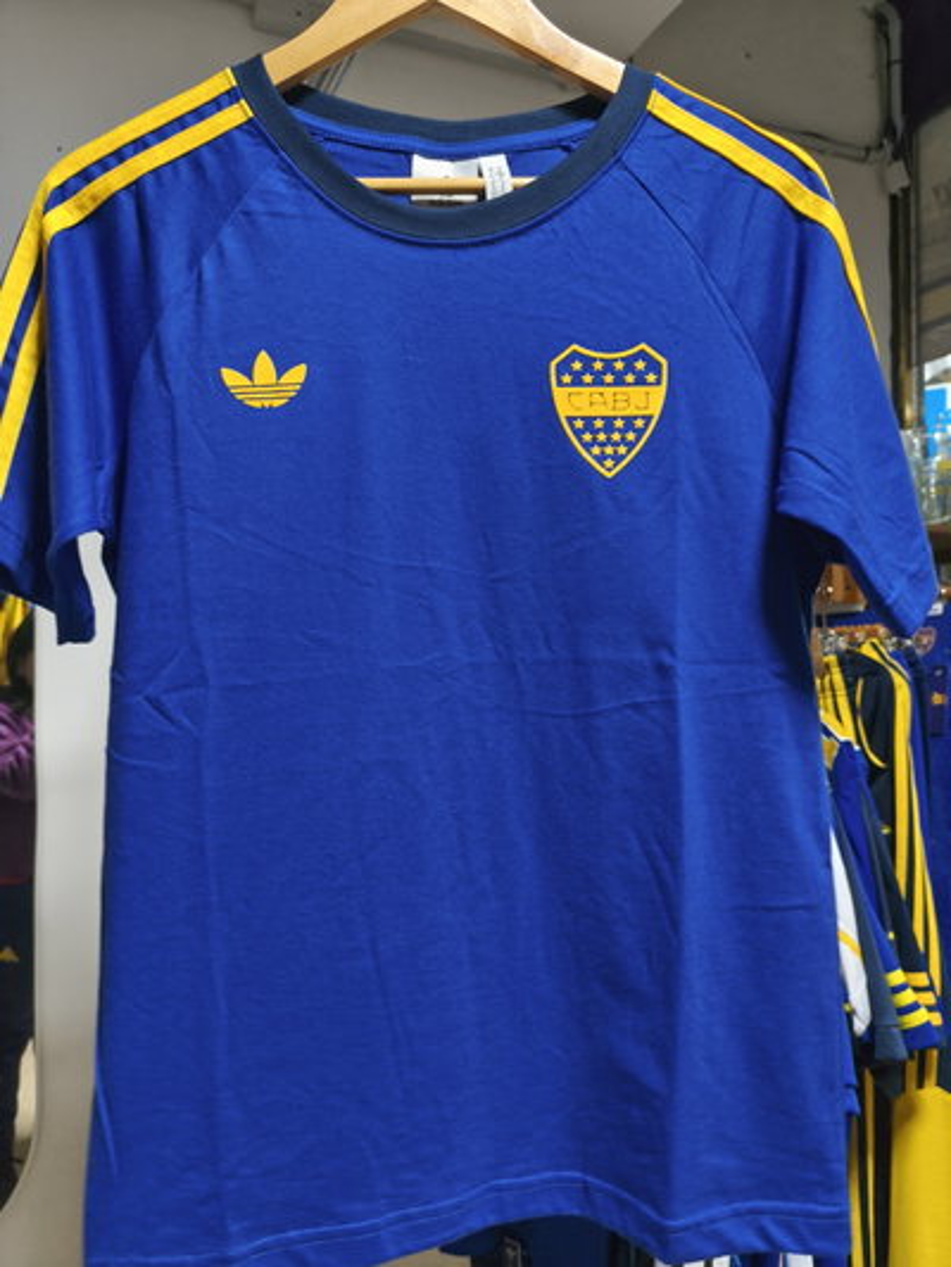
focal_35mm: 23
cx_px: 476
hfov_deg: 58.9
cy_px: 634
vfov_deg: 73.9
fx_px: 842
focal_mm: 6.14
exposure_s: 1/25
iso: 1600
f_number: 1.65
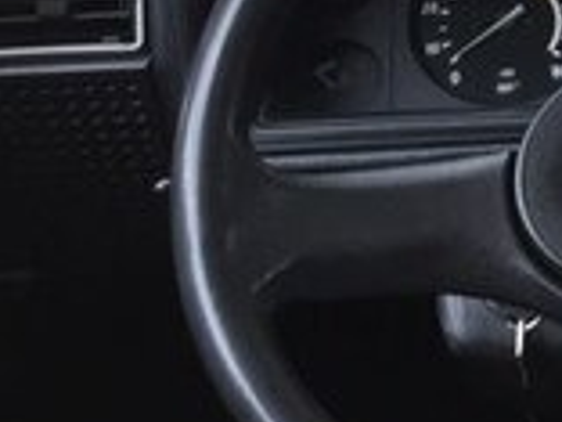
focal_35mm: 123
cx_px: 1070
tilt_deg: -8.3
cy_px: -16
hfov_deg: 13.9
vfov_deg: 11.9
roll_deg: -0.3
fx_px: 1997
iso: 40
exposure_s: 1/100
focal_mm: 4.15
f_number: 2.2
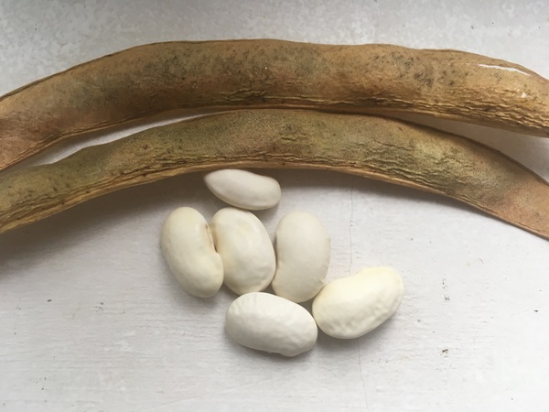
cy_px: 206
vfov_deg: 48.2
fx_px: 460
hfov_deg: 61.7
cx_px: 274
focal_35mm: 29
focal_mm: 4.15
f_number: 2.2
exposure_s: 1/33
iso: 32
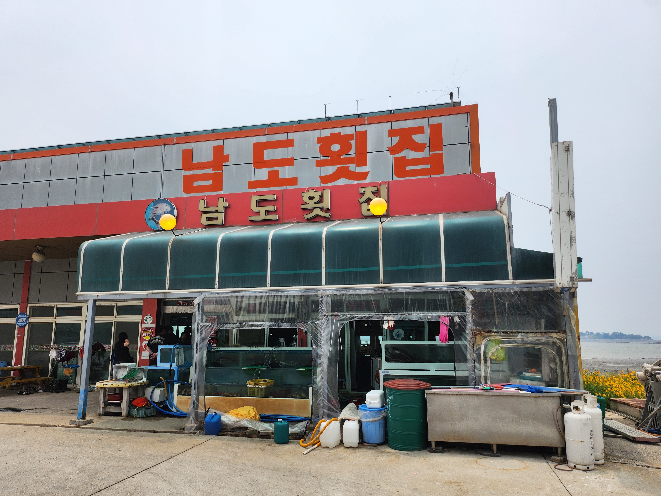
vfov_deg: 54.9
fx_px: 477
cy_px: 253
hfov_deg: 69.4
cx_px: 324
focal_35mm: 25
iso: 50
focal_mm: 5
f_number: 1.8
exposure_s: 1/5842
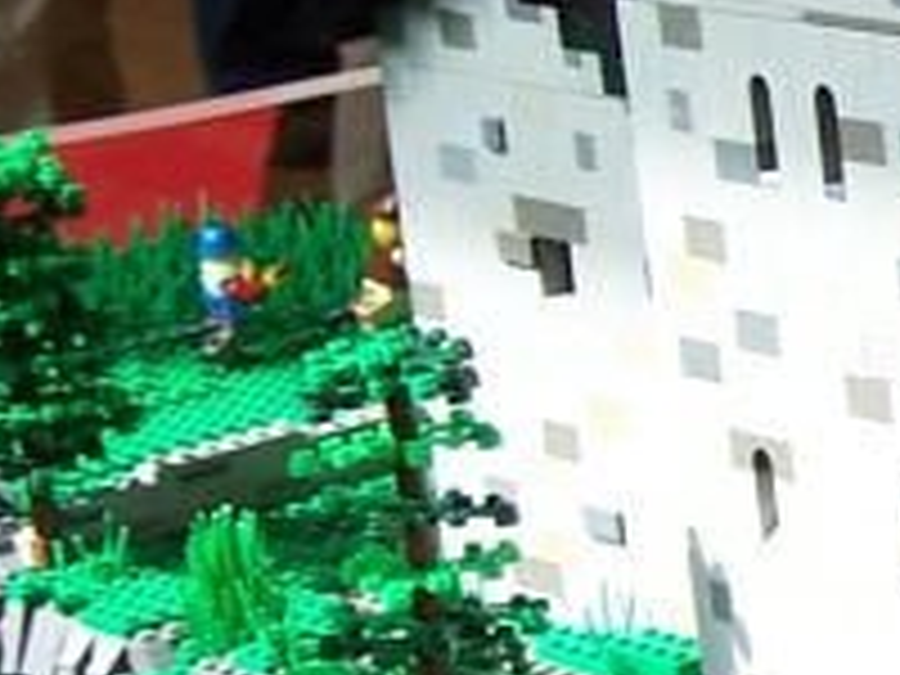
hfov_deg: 9.9
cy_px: 562
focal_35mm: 195
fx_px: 5070
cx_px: 1256
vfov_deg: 7.6
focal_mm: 6.3
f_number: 2.8
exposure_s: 1/180
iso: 80
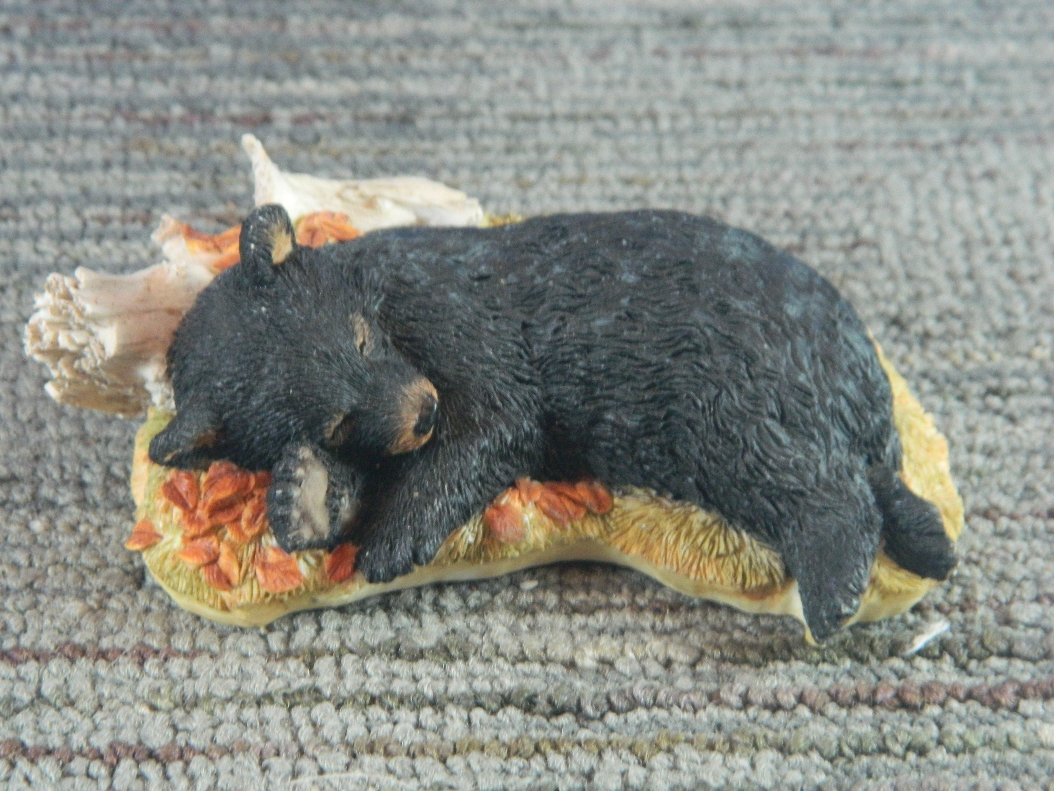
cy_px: 396
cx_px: 527
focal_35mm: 129
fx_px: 3928
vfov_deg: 11.5
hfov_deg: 15.3
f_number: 4.7
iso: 450
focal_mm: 23.2
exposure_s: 1/10
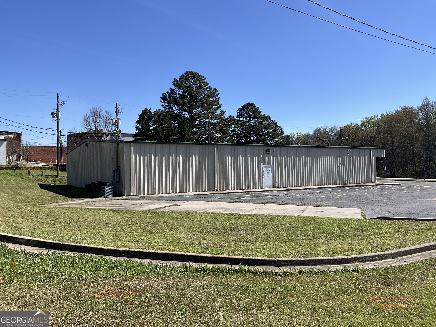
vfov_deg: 48.2
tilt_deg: -0.9
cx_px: 218
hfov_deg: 61.7
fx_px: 365
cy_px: 164
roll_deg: +0.7
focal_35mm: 29
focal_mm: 3
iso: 25
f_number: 1.8
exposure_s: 1/2058
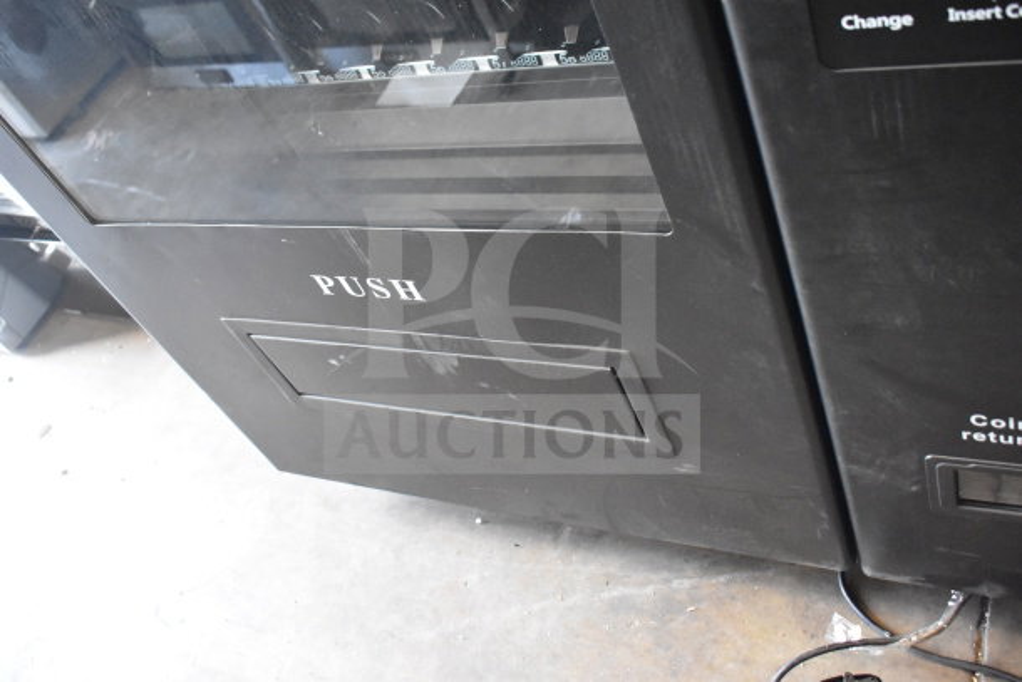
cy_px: 341
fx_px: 1022
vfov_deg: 36.9
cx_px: 511
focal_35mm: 36
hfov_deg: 53.1
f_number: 4.5
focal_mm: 24
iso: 6400
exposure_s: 1/80
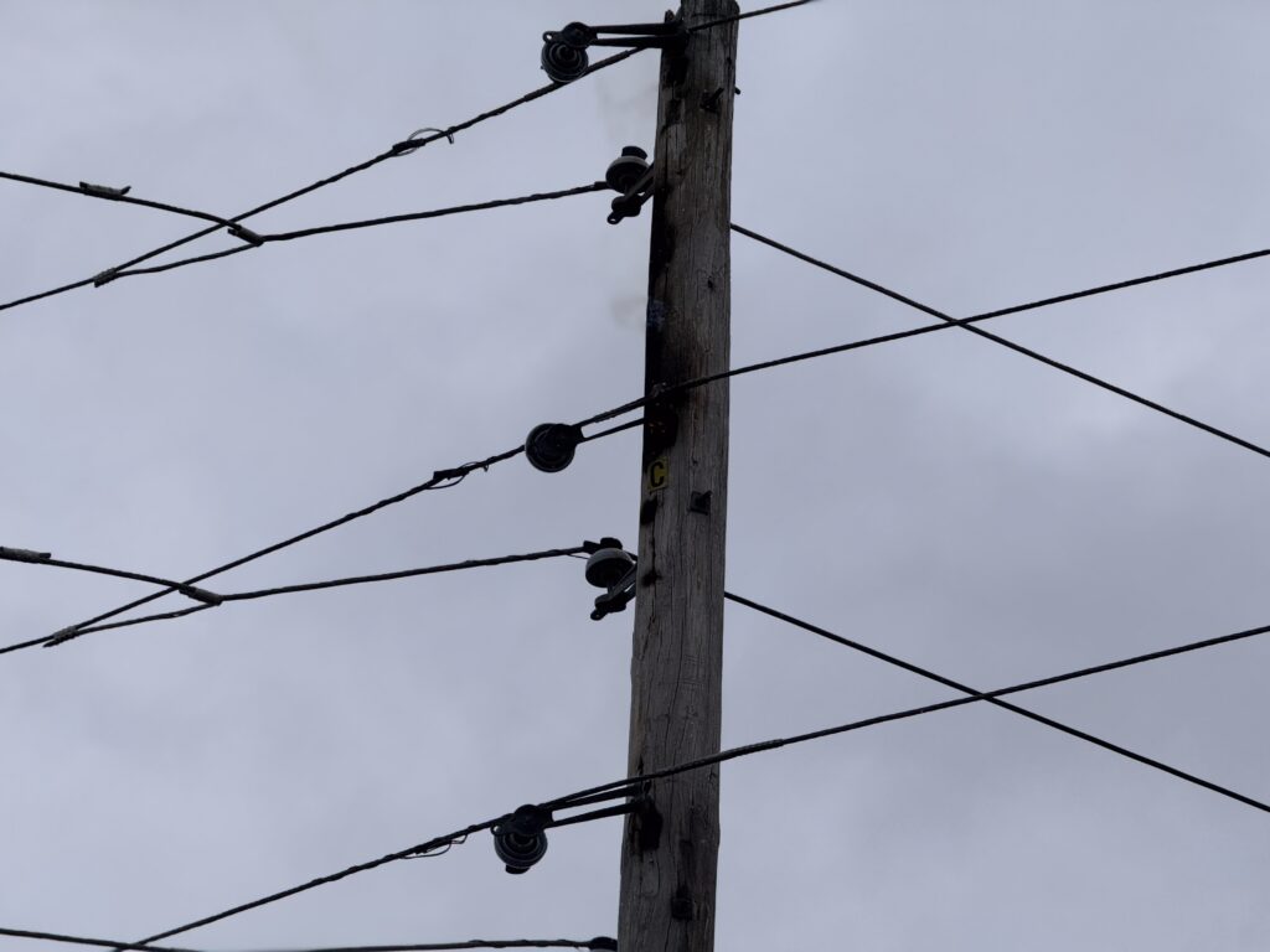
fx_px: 4403
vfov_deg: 12.3
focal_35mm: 120
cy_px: 476
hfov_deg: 16.4
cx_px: 635
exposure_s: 1/2611
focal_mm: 15.66
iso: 50
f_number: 2.8
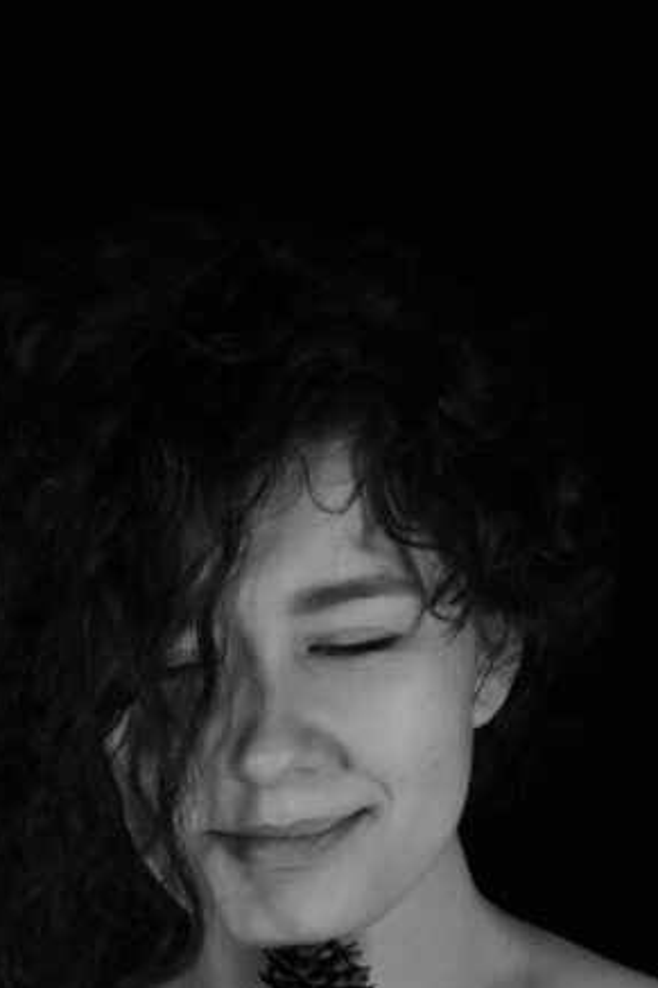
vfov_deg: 19.8
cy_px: 610
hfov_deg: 13.3
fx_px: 2826
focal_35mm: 103
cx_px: 276
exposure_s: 1/125
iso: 640
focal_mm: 50
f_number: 8
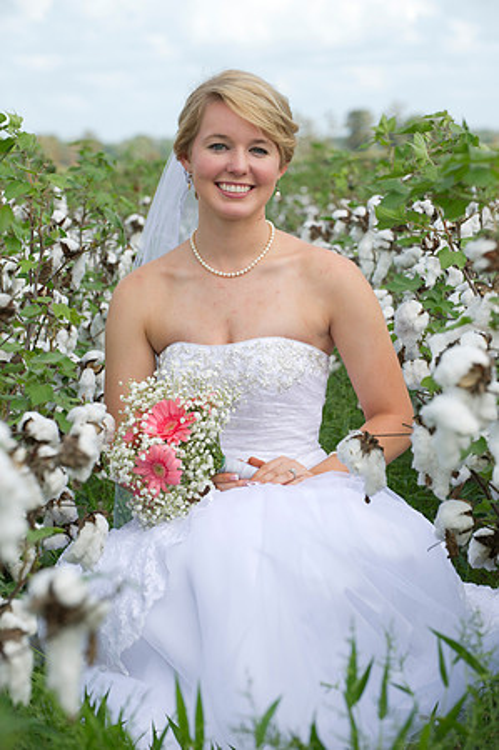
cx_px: 250
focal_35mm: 135
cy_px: 375
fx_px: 2813
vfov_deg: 15.2
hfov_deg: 10.1
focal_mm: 135
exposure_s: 1/160
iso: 160
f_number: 7.1
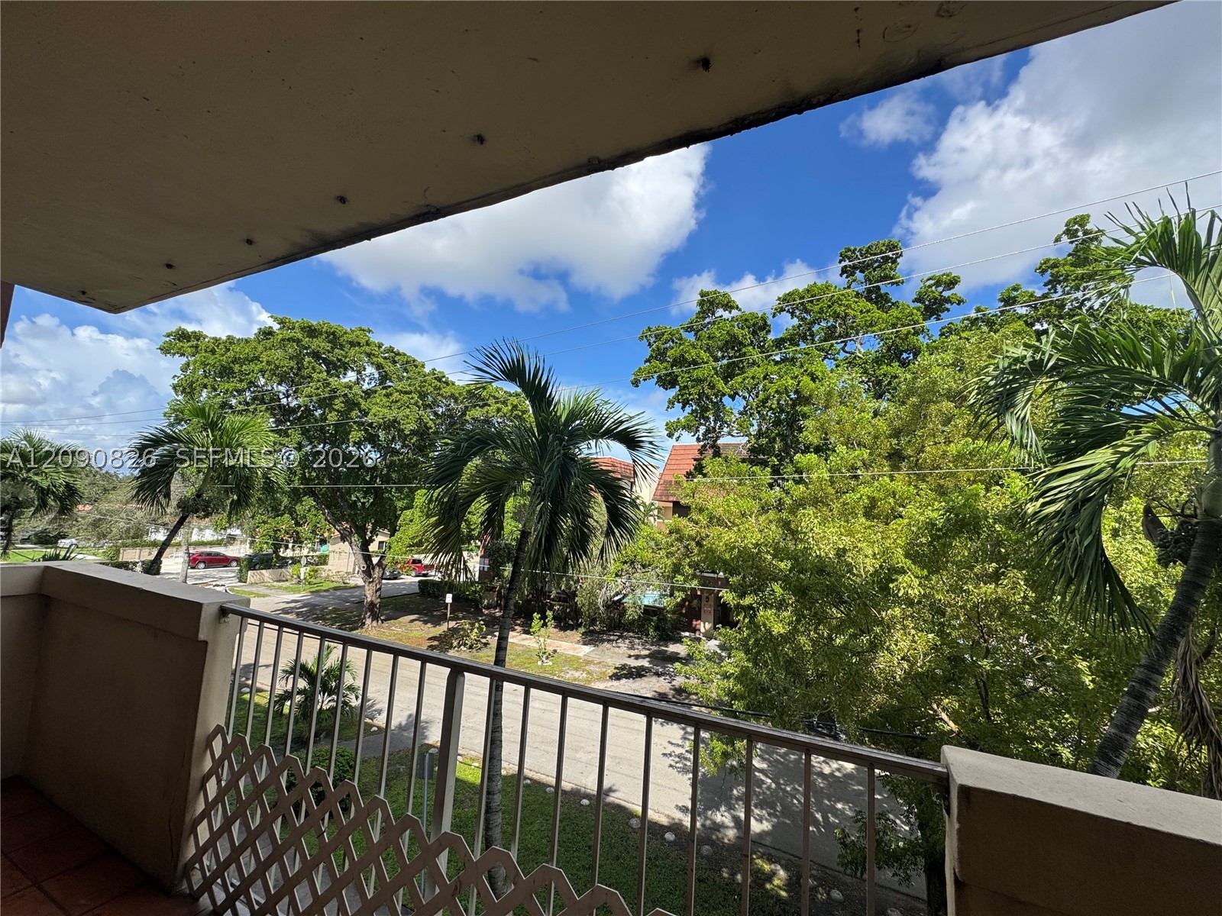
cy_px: 458
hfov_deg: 102.1
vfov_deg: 85.7
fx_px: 494
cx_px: 611
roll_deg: -3.2
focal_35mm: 14
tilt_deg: +6.5
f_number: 2.2
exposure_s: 1/1217
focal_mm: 2.22
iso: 50
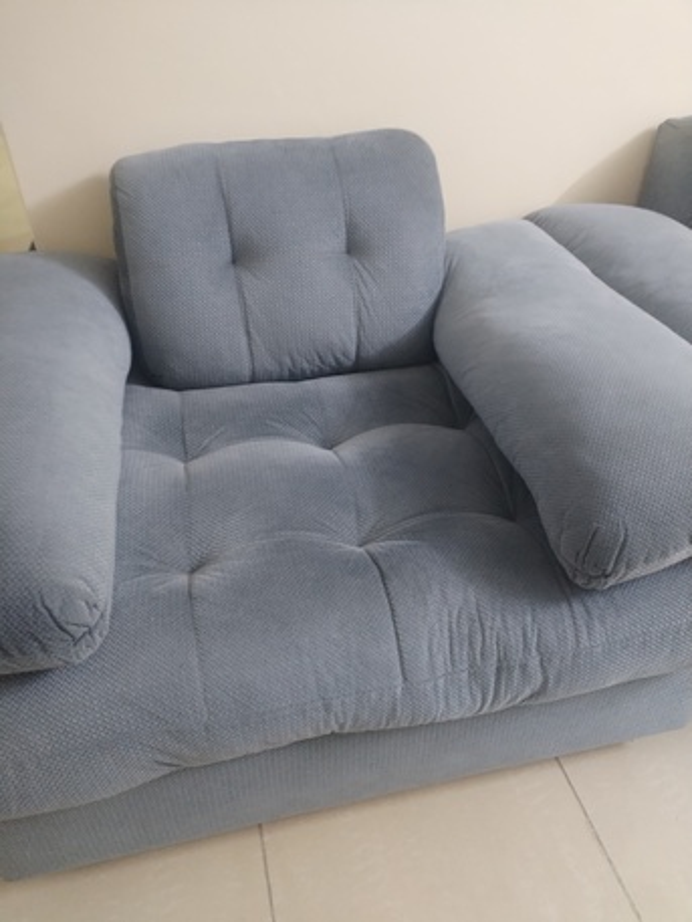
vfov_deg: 67.3
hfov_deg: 53.1
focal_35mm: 26
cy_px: 461
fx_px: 693
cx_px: 346
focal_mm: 4.75
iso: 1448
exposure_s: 1/24
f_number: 1.8
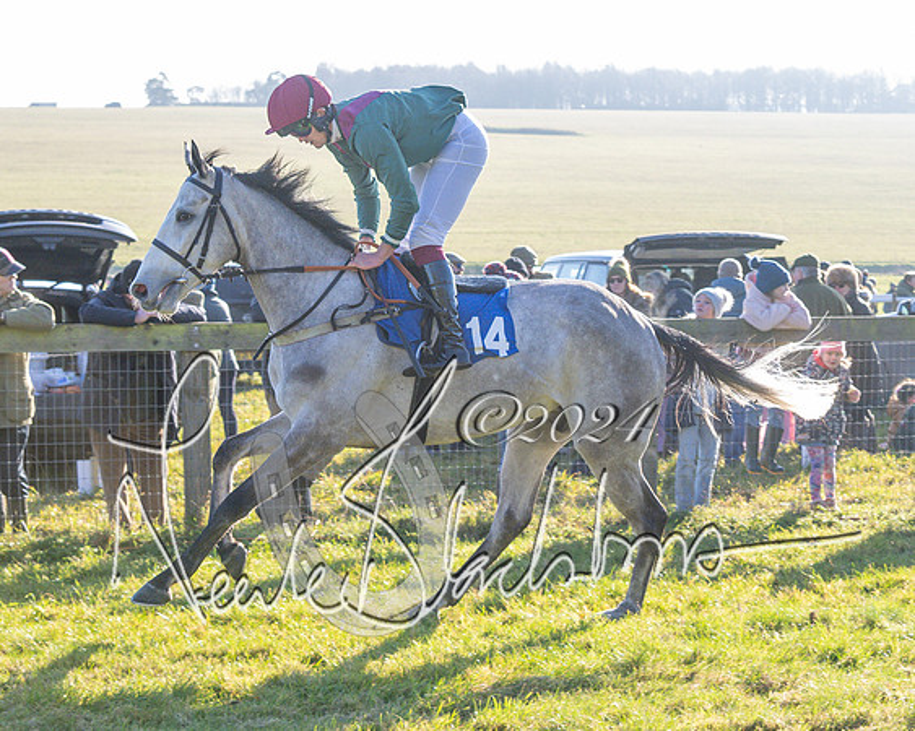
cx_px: 797
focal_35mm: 99
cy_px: 484
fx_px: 2668
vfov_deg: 15.6
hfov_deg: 19.2
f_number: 4
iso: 640
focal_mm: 39
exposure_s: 1/1000
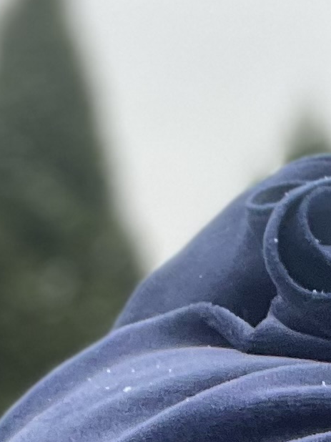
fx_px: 1914
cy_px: 868
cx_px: 283
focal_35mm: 150
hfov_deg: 9.8
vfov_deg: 11.8
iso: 80
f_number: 2.2
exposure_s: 1/121
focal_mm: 2.71
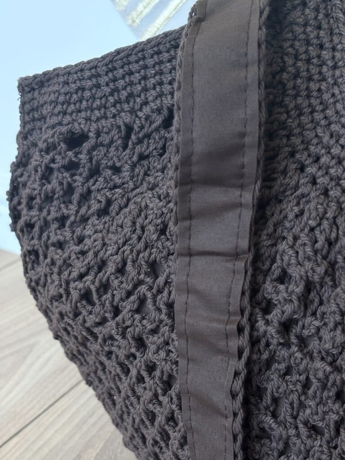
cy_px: 230
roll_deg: -2.2
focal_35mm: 52
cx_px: 172
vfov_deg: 36.8
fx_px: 691
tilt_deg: -24.1
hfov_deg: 28.0
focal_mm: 5.96
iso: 160
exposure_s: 1/50
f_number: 1.6
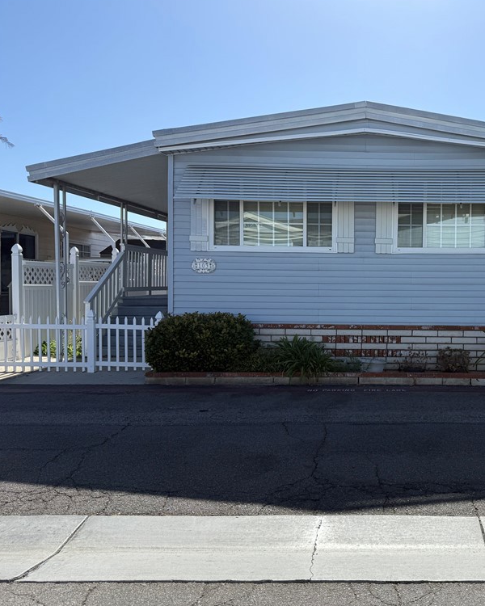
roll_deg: -1.1
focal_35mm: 32
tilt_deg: -1.7
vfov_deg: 55.7
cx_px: 396
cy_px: 298
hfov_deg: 43.4
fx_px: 574
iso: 80
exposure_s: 1/4975
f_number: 1.78
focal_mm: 6.76
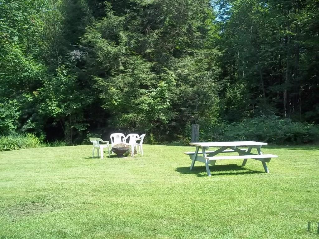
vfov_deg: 39.7
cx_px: 160
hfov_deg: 51.4
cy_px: 120
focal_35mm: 36
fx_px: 332
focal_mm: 6.5
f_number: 3.1
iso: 80
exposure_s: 1/320
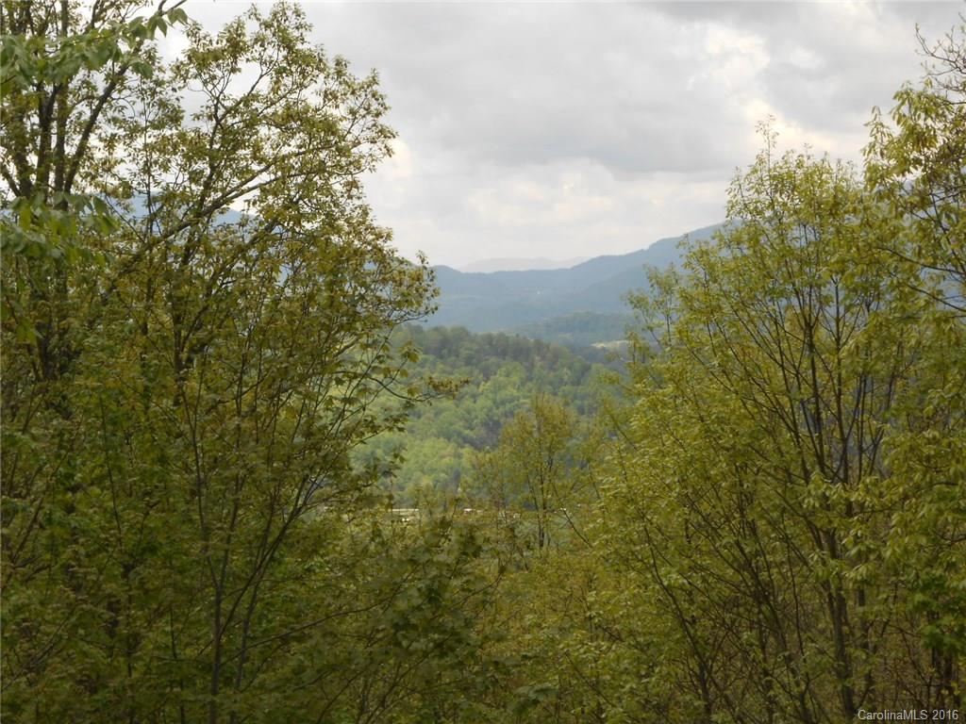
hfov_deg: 24.1
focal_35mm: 81
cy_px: 362
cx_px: 483
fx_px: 2260
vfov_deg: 18.2
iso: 80
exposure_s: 1/160
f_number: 6.6
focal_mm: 14.5
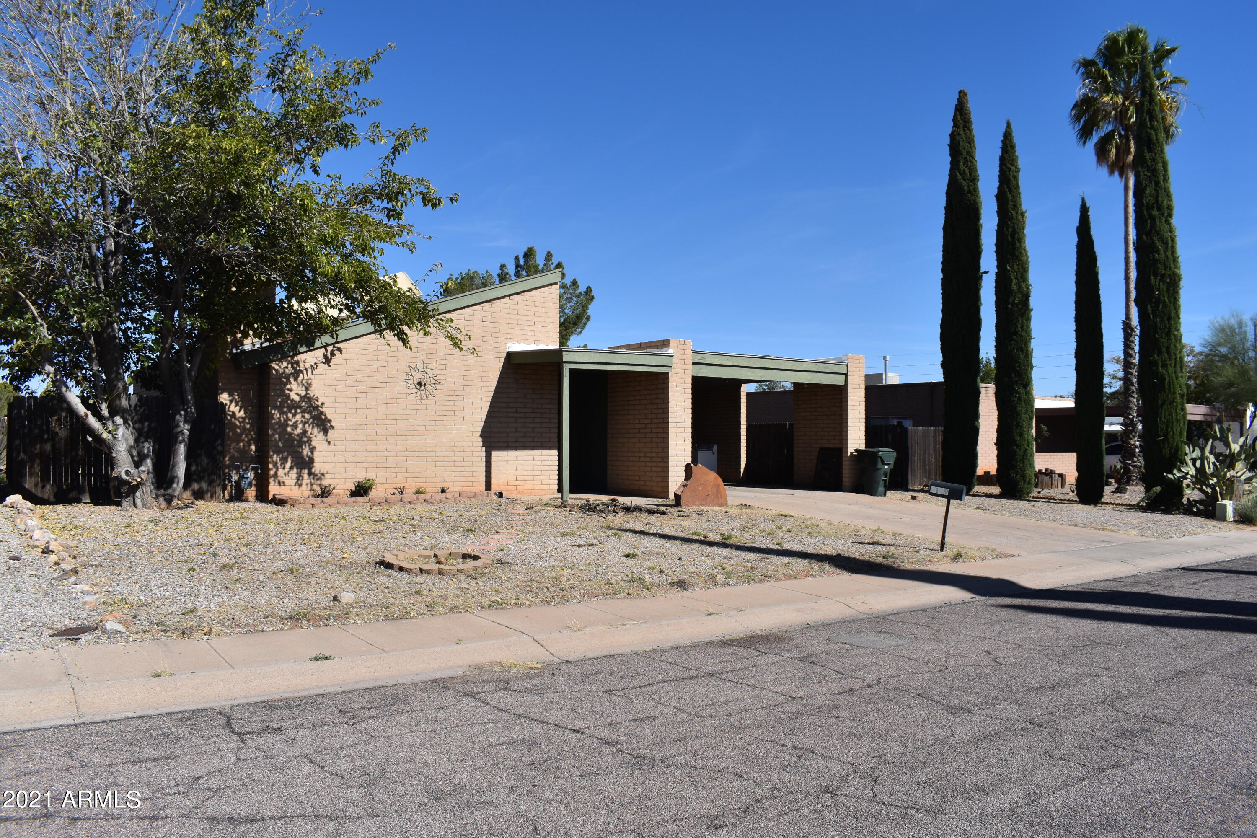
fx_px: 943
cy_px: 419
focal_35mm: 27
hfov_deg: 67.4
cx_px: 628
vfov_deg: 47.9
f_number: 9
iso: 100
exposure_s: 1/320
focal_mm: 18
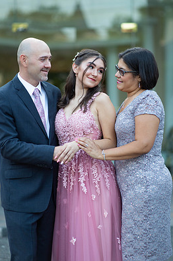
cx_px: 86
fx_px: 700
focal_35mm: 97
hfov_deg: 14.1
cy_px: 124
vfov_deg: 21.0
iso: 250
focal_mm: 85
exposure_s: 1/500
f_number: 2
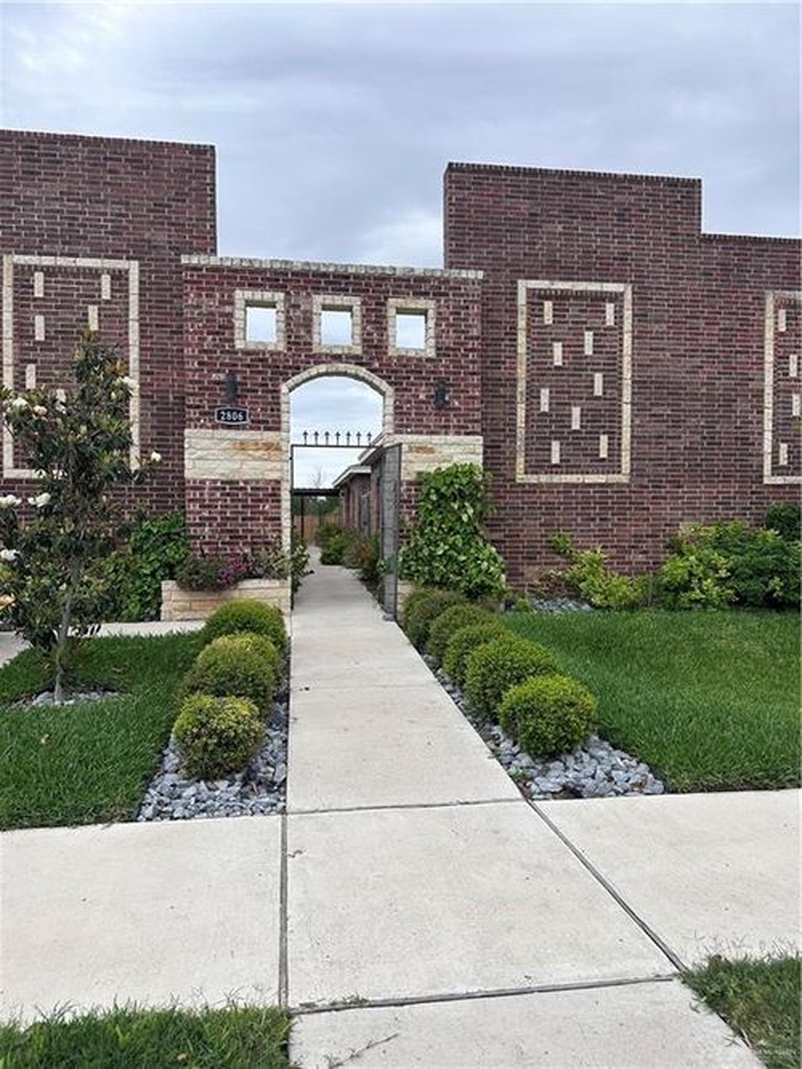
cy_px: 534
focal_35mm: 24
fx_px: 742
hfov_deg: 56.8
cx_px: 401
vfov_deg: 71.6
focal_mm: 6.86
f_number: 1.78
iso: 80
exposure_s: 1/2070
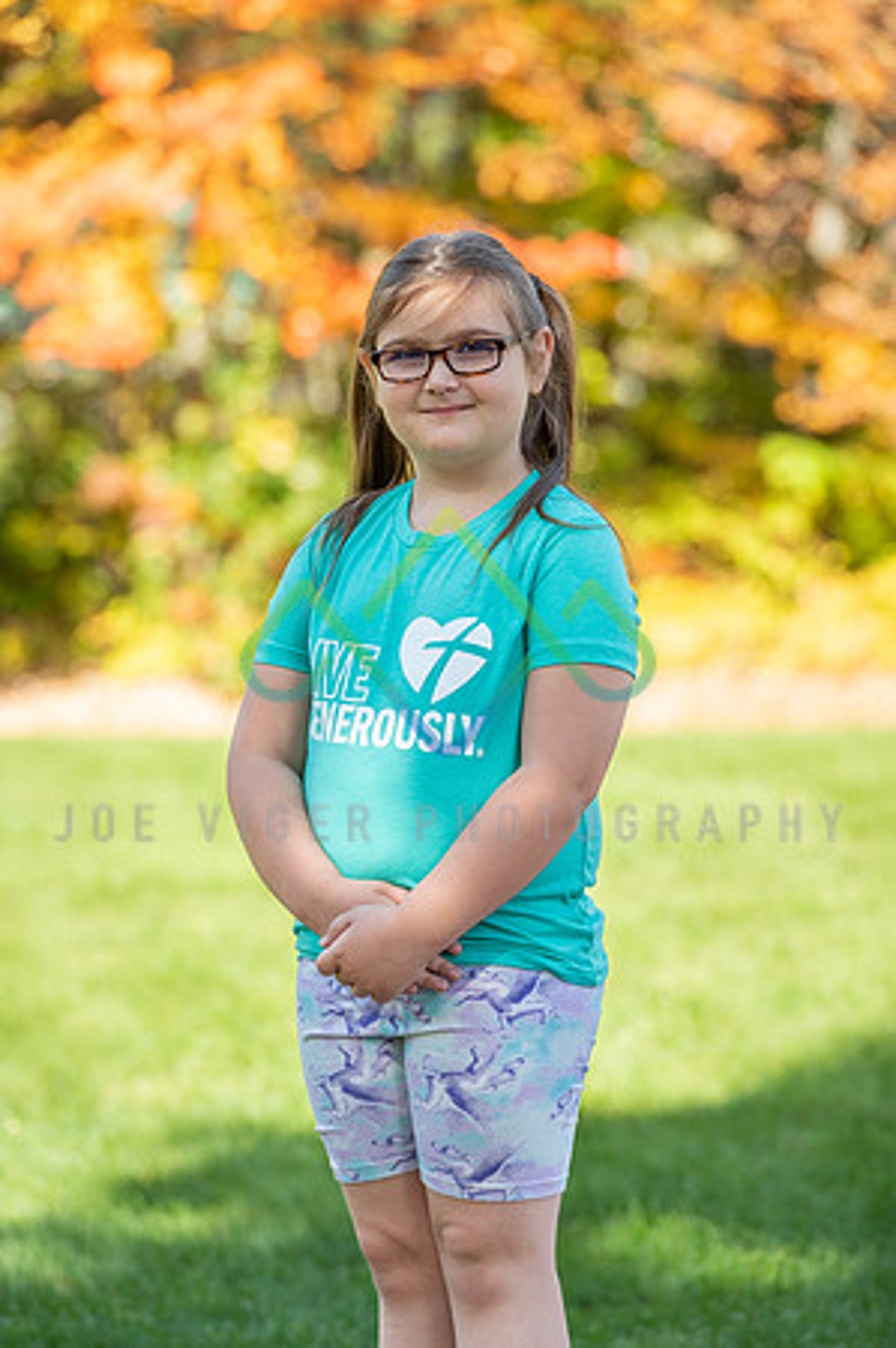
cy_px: 674
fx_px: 7483
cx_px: 448
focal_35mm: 200
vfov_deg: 10.3
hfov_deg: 6.9
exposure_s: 1/200
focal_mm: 200
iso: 100
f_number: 6.3
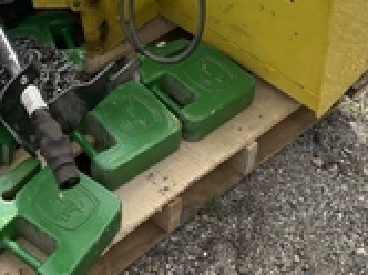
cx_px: 55
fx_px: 743
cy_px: -40
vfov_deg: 19.9
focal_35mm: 70
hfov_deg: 27.1
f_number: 1.8
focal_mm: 3
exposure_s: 1/1377
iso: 25
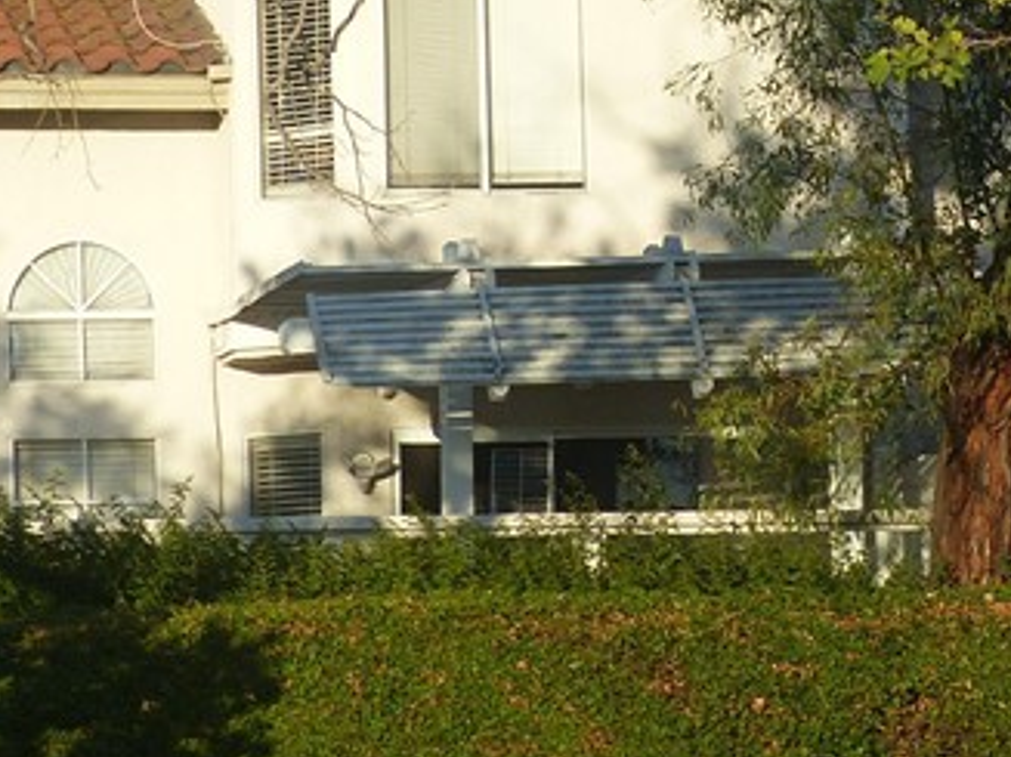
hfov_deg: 8.4
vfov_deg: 6.3
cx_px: 937
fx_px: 6861
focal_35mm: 235
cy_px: -77
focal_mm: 13.5
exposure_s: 1/400
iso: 100
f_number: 4
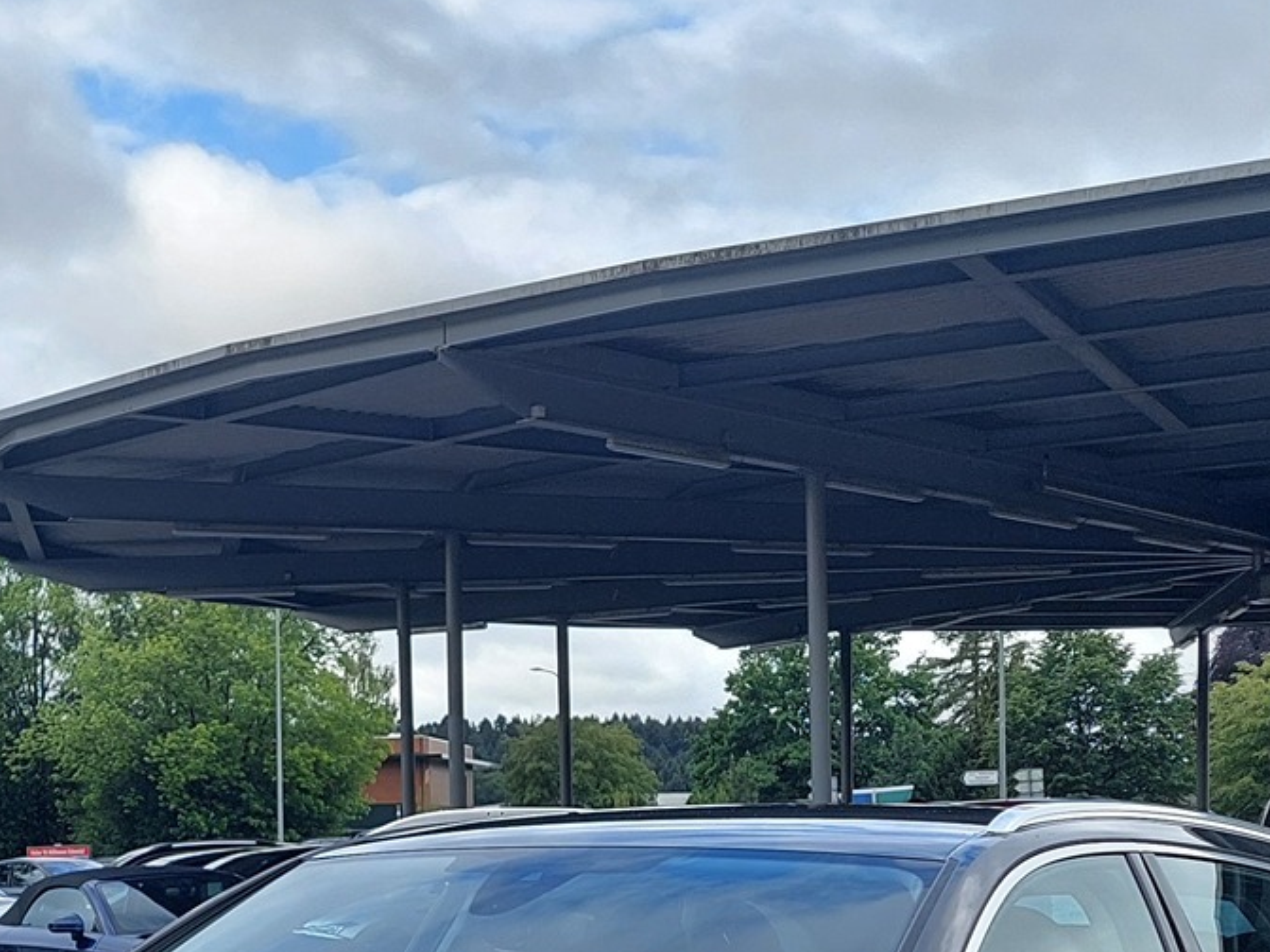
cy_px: 927
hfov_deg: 26.5
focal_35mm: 72
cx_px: 255
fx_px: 2642
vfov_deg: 19.9
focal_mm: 5.23
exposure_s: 1/496
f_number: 1.8
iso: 40
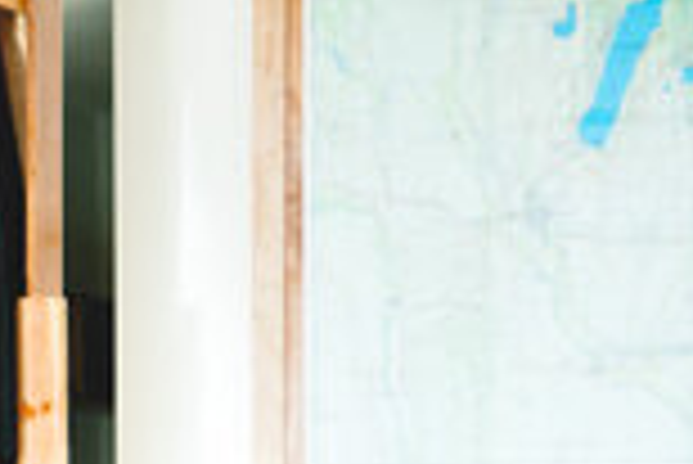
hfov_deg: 14.1
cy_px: 669
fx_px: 2794
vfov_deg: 9.3
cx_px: 194
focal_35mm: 145
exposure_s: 1/125
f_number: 2.8
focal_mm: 35
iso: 640
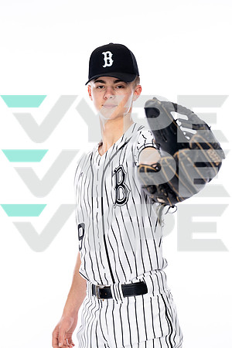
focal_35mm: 70
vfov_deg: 28.8
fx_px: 677
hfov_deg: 19.5
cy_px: 174
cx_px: 116
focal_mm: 70
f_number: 5.6
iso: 400
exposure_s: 1/250
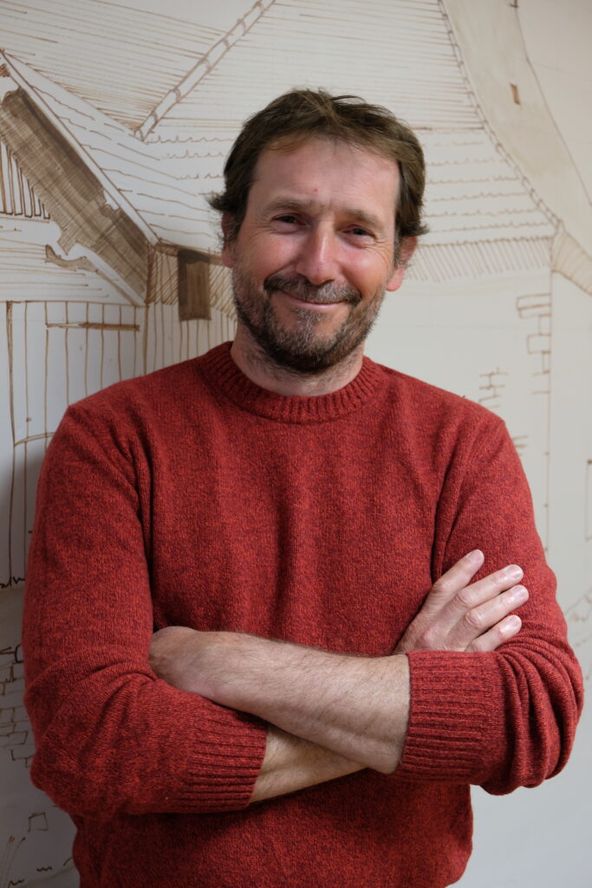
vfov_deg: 43.6
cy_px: 444
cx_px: 296
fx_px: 1110
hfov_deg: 29.9
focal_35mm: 45
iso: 250
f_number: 3.6
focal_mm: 30.2
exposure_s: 1/12
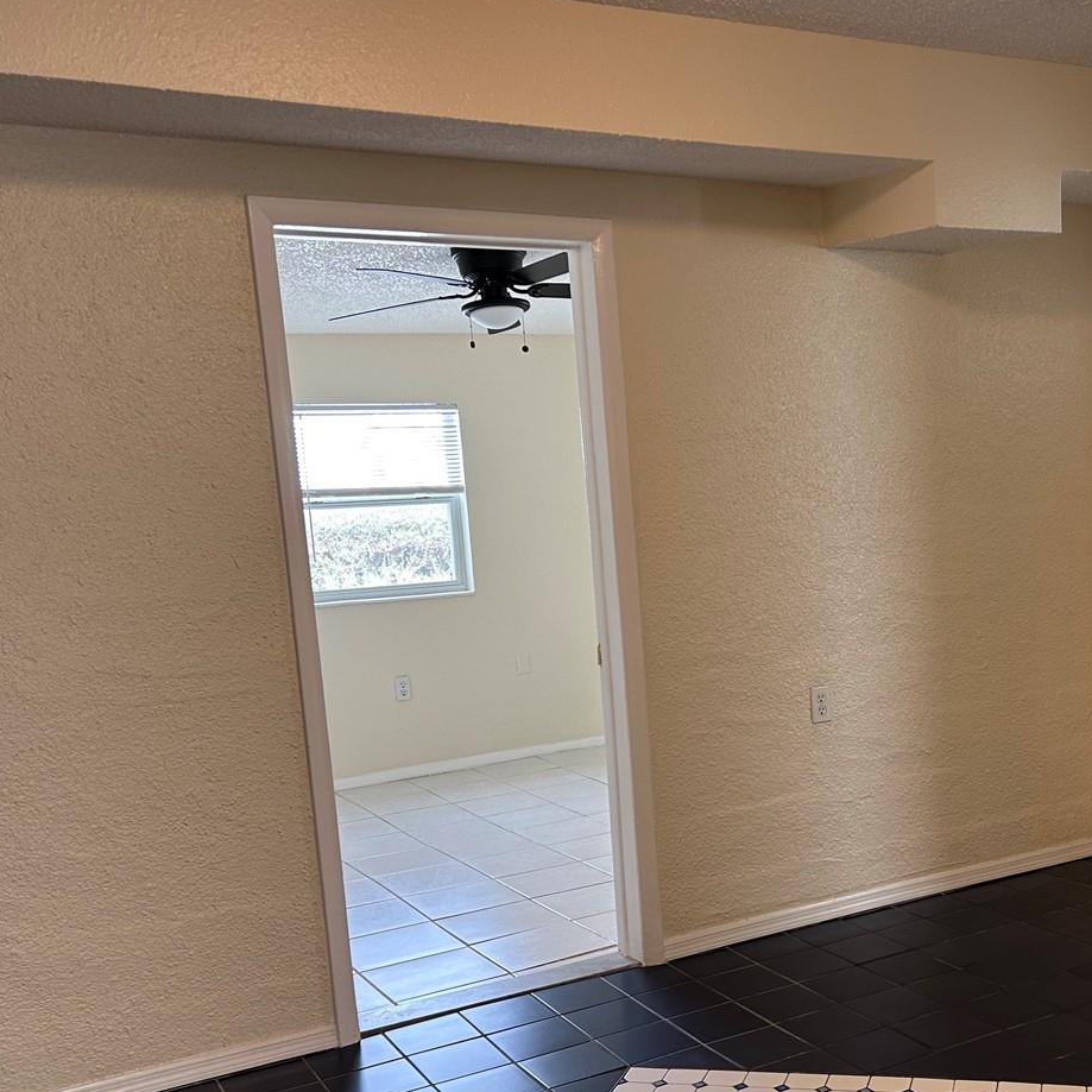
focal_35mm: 40
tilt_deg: -7.7
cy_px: 700
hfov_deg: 41.0
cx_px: 781
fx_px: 1428
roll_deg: +3.1
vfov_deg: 41.5
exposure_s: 1/120
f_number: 1.5
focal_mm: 5.7
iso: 80
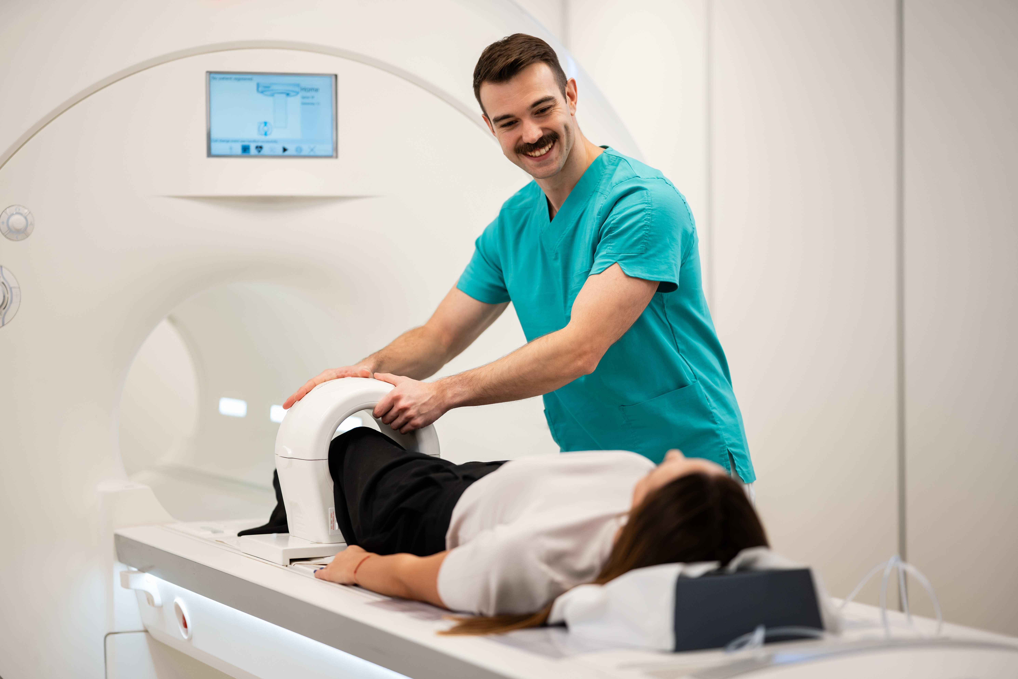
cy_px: 340
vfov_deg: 16.1
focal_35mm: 85
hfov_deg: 23.9
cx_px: 509
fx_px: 2403
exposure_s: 1/500
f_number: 1.8
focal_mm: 85
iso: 400
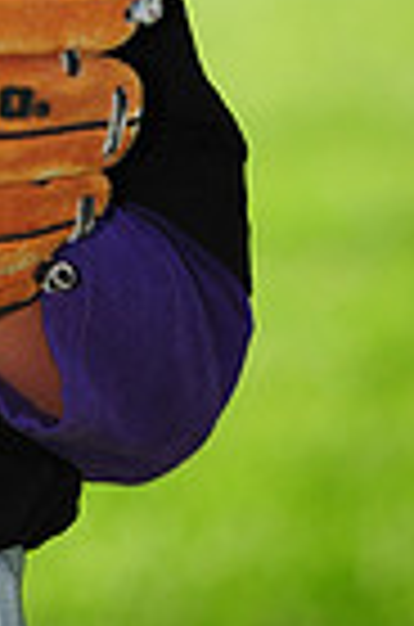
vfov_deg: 3.6
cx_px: -405
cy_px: -581
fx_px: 9794
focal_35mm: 565
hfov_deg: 2.4
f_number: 5
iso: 200
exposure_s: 1/500
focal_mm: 135
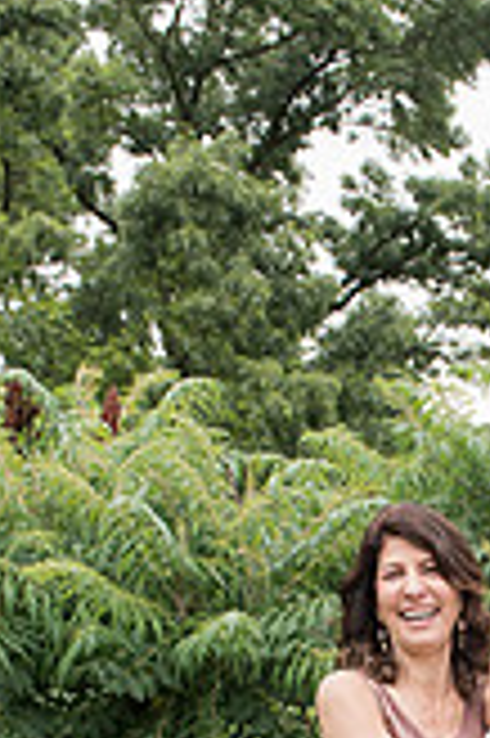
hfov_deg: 19.7
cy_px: 832
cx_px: 539
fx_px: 1350
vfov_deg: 27.6
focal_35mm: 66
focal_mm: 24
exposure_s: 1/500
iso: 640
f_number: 4.5
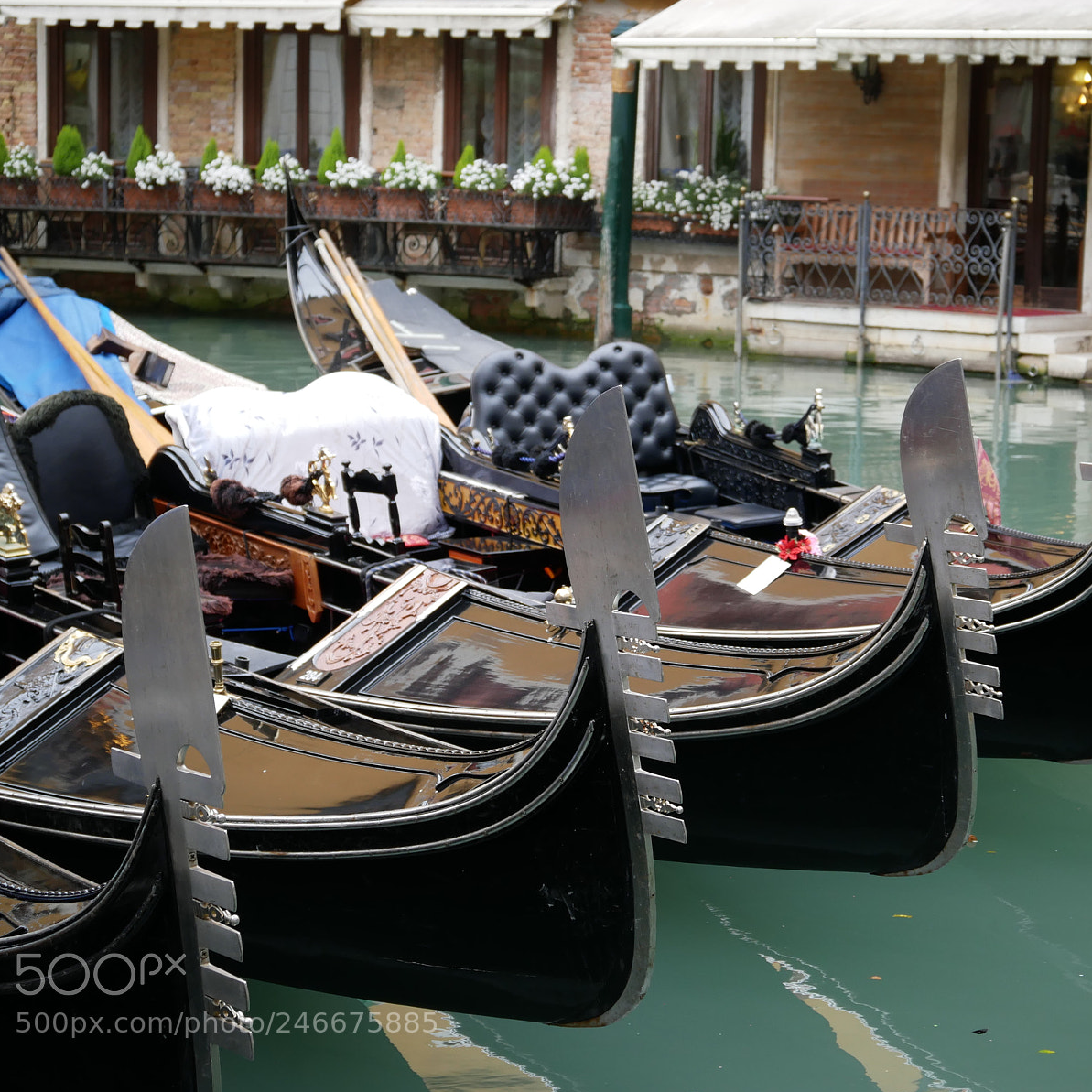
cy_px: 546
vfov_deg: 20.9
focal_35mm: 83
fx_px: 2962
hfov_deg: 20.8
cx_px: 691
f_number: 4
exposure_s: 1/200
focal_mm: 35
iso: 320
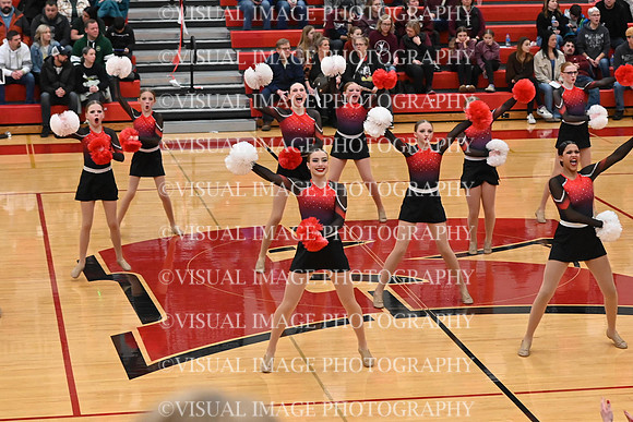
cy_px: 211
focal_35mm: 105
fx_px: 1847
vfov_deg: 13.0
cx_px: 316
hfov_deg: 19.5
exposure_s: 1/400
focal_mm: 70
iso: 8000
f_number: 4
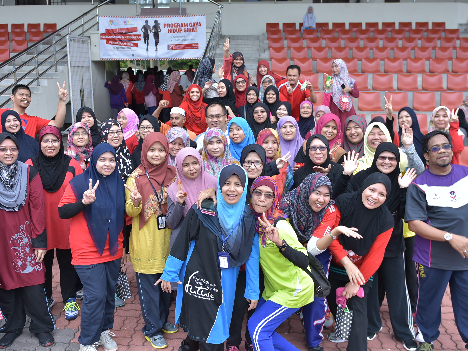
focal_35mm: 39
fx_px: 527
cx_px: 229
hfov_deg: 47.9
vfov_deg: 36.8
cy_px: 176
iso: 100
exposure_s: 1/200
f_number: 2.8
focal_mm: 24
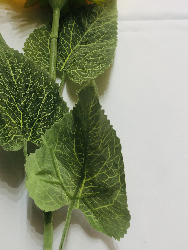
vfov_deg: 40.0
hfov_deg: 30.7
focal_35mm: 47
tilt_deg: -60.3
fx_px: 340
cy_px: 85
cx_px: 64
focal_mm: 3.99
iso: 32
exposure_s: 1/33
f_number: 1.8
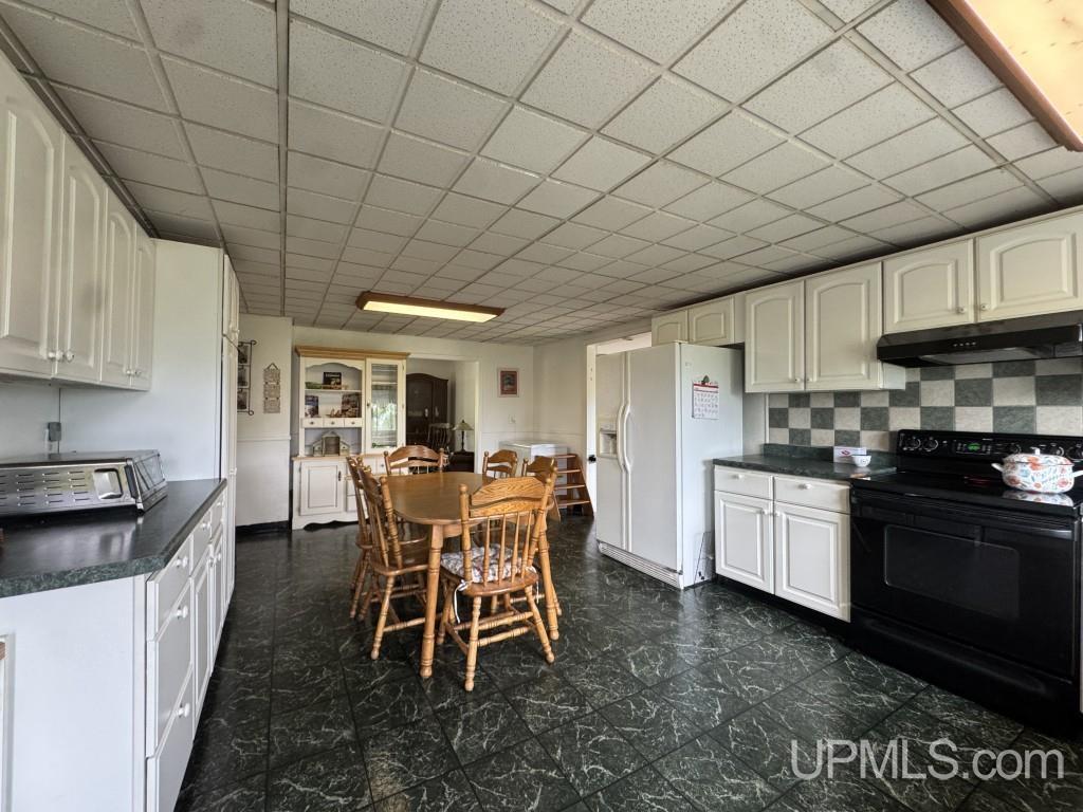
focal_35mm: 14
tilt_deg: +0.5
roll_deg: -0.2
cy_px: 406
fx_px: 438
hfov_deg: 102.1
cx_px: 542
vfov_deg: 85.7
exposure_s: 1/120
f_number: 2.2
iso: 250
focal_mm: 2.22
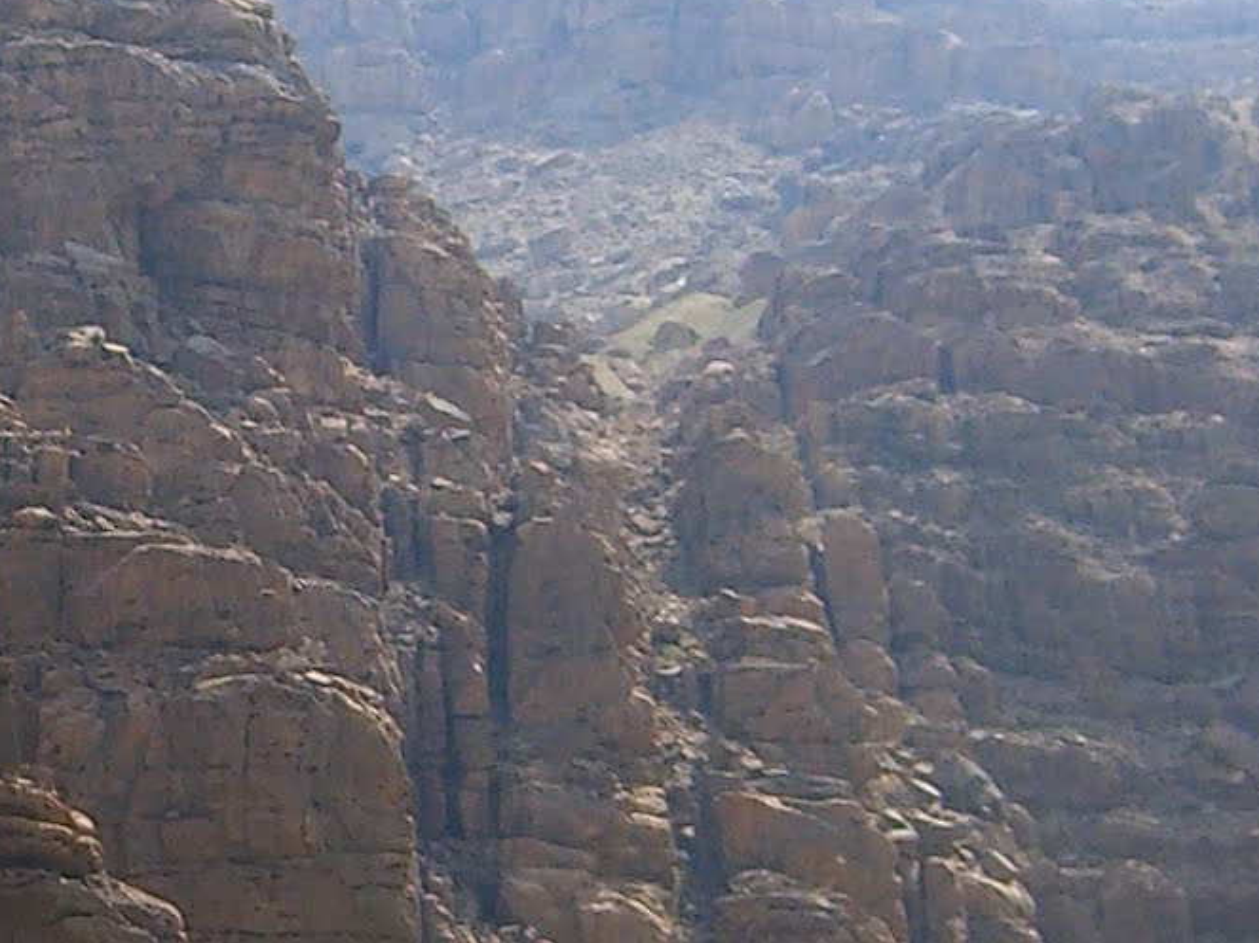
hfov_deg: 11.2
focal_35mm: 176
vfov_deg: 8.4
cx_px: 285
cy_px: 672
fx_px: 6400
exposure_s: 1/400
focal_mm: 7.9
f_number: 4
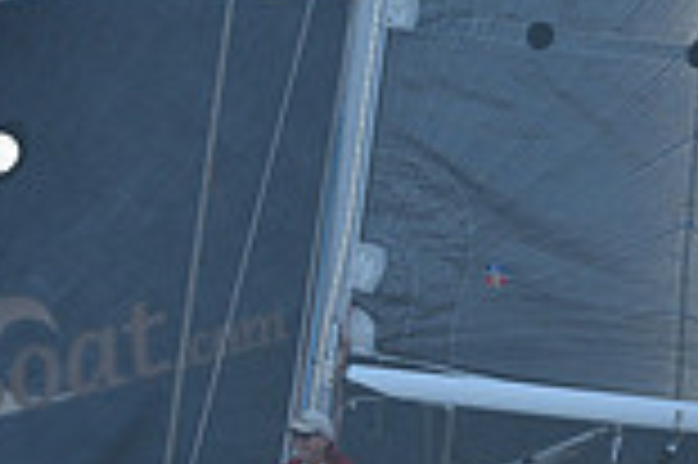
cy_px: 561
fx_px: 5074
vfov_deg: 5.2
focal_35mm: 262
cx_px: 522
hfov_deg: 7.9
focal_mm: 70
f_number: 4.5
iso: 320
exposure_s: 1/500
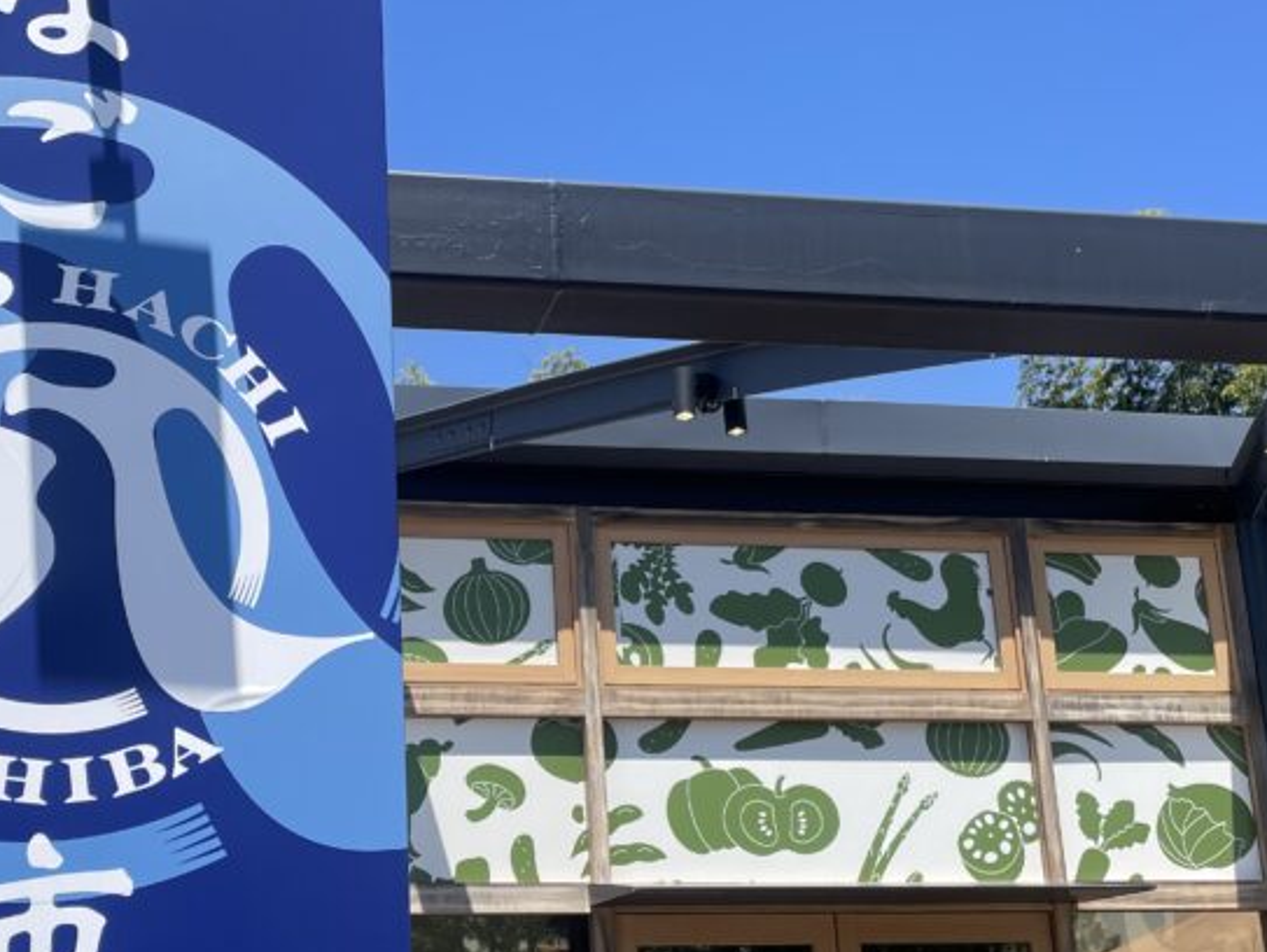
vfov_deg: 29.3
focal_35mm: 49
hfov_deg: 38.3
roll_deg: +2.2
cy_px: 705
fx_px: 1795
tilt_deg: +13.5
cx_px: 392
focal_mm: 4.2
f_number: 1.6
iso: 32
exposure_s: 1/2506
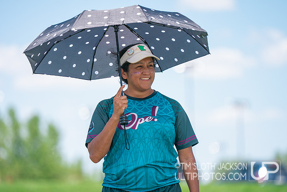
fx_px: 1888
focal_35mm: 237
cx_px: 144
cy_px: 102
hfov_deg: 8.7
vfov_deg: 5.8
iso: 200
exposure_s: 1/1600
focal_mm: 200
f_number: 2.8
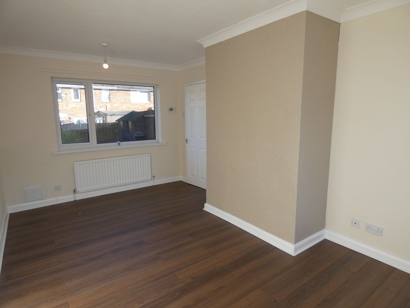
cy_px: 154
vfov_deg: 66.0
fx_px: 237
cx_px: 205
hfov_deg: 81.7
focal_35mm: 20
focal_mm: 3.6
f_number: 2.8
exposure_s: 1/200
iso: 80
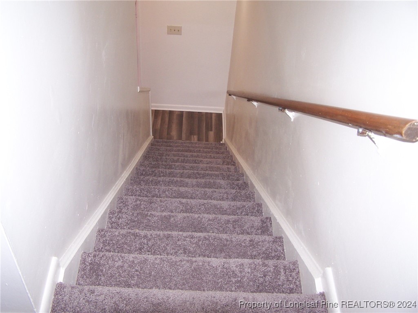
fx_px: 459
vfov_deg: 37.7
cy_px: 156
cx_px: 209
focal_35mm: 38
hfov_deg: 49.0
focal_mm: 6.3
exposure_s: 1/60
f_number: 2.8
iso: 140
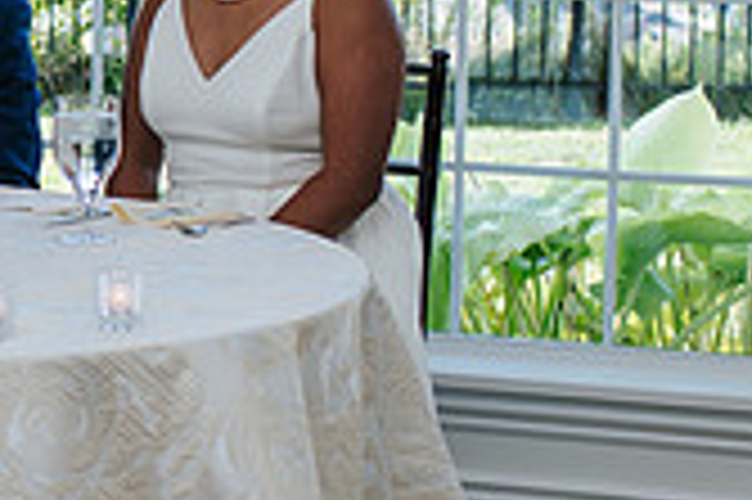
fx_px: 2963
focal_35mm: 142
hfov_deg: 13.5
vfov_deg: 9.6
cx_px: -446
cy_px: 109
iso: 100
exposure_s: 1/200
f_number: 3.2
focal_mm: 35
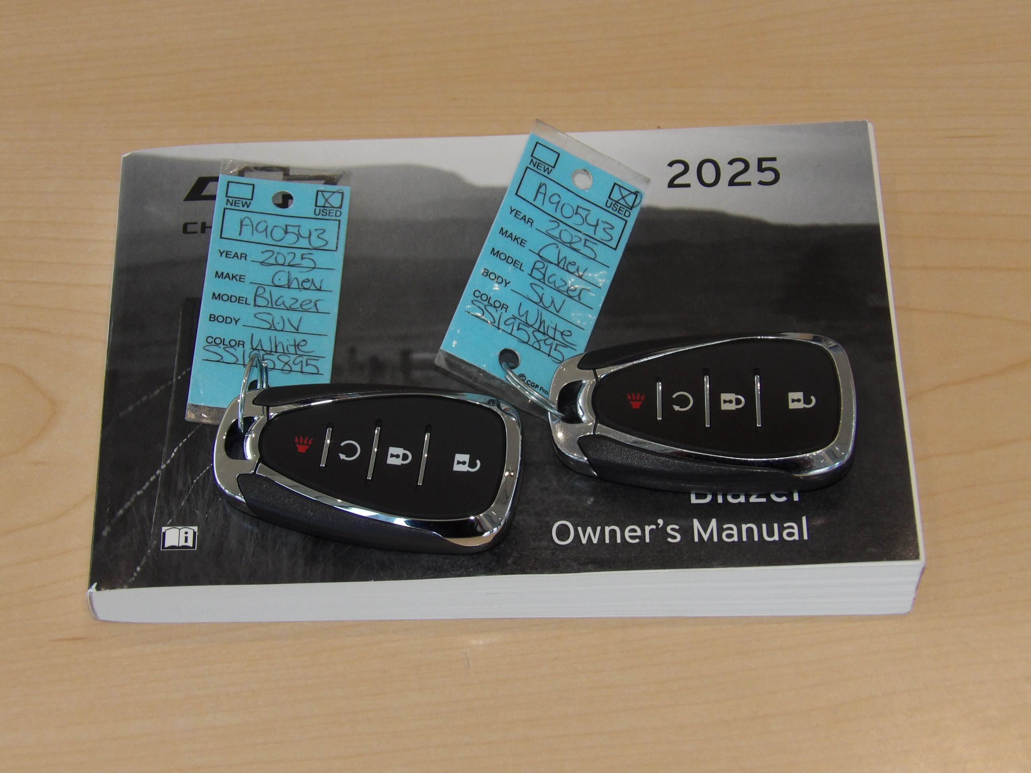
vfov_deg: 17.4
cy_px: 386
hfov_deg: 23.0
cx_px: 516
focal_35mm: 85
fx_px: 2532
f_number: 4.1
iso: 200
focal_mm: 15.3
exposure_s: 1/100
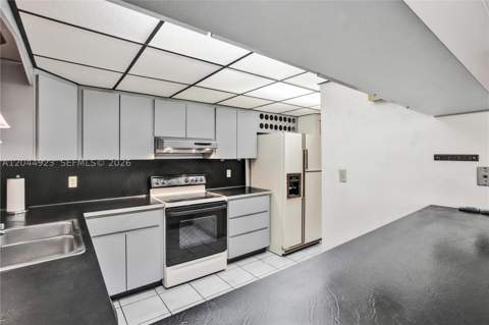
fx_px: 217
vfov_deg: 73.6
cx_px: 244
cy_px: 162
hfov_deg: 96.8
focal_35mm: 16
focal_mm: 16
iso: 5000
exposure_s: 1/250
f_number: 8
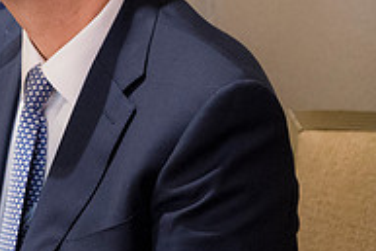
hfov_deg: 4.0
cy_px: -46
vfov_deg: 2.7
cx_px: -10
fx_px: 5330
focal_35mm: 510
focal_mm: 170
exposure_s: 1/160
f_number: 2.8
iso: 5600
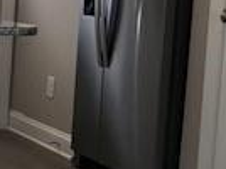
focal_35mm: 134
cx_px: -202
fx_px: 873
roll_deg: -2.4
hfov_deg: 13.1
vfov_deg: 11.0
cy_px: 47
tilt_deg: -6.5
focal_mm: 3.99
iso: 40
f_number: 1.8
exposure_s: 1/120
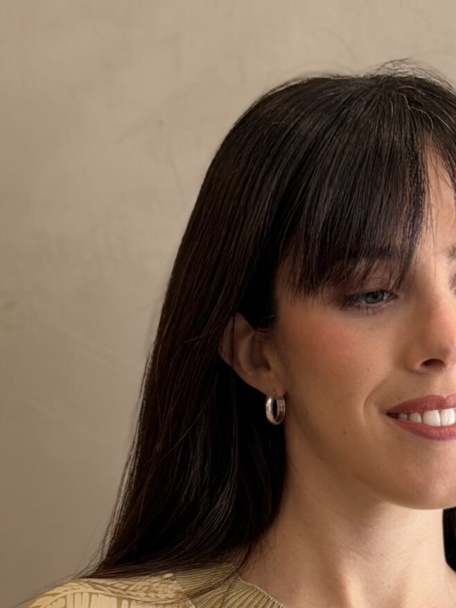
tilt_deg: -13.1
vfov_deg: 13.5
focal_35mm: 140
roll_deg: -2.6
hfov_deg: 10.6
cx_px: 360
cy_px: 822
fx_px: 2460
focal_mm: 6.76
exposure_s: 1/121
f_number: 1.78
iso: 100
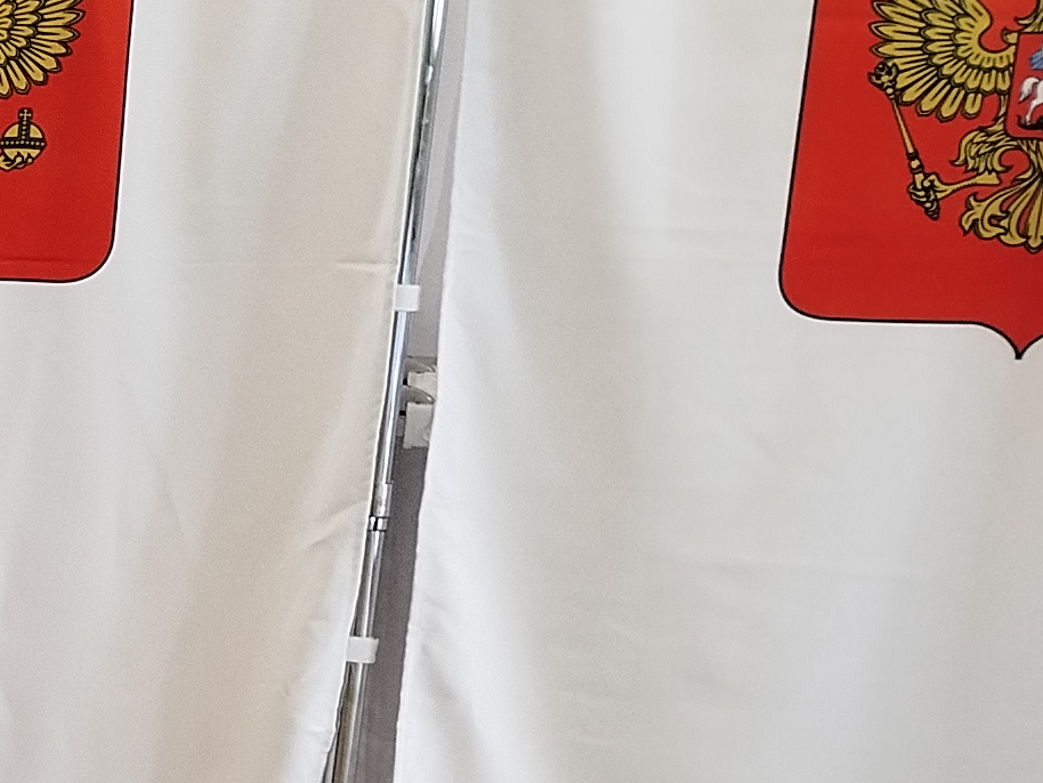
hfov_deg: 15.1
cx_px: -1065
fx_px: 3165
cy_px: 637
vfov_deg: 14.0
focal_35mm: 105
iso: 160
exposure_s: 1/50
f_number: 1.7
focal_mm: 5.31
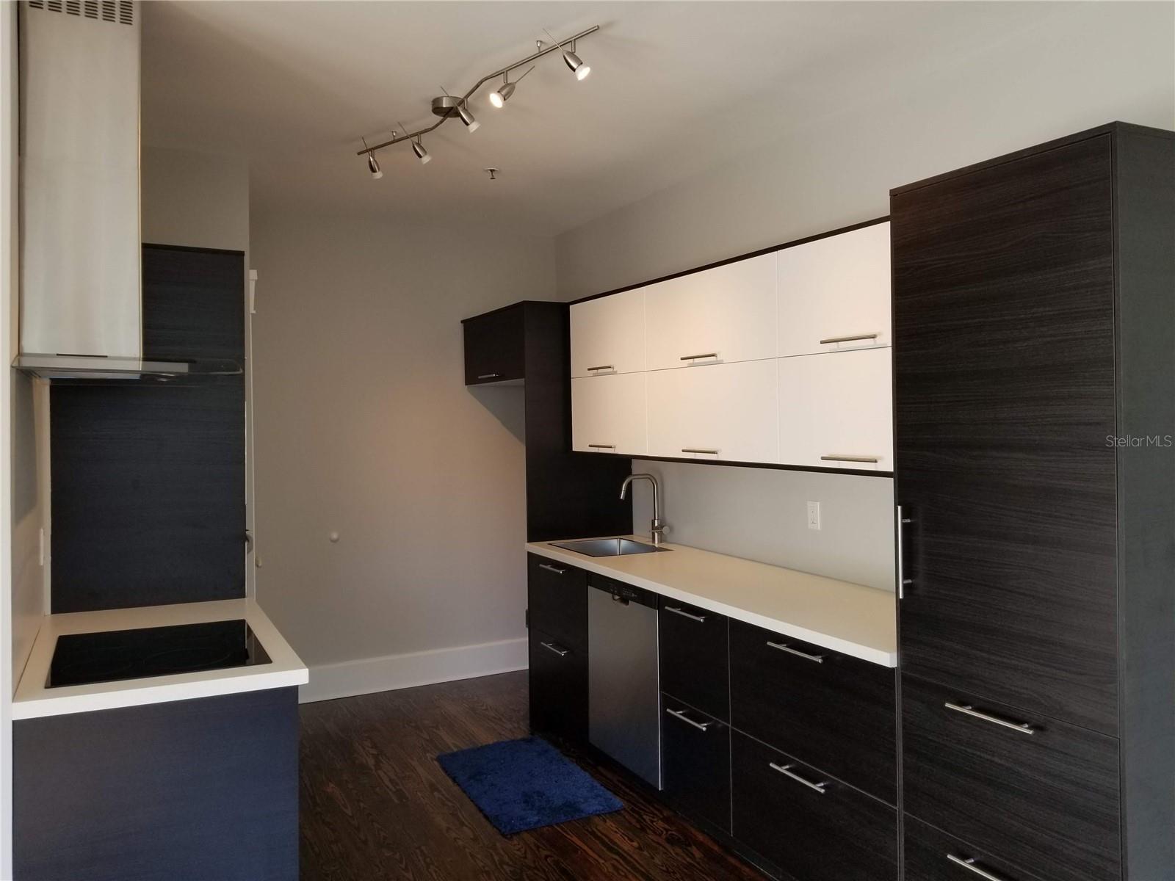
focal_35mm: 26
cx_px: 588
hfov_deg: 67.3
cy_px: 440
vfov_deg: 53.1
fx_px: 883
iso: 50
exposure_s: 1/126
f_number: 1.7
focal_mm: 4.25
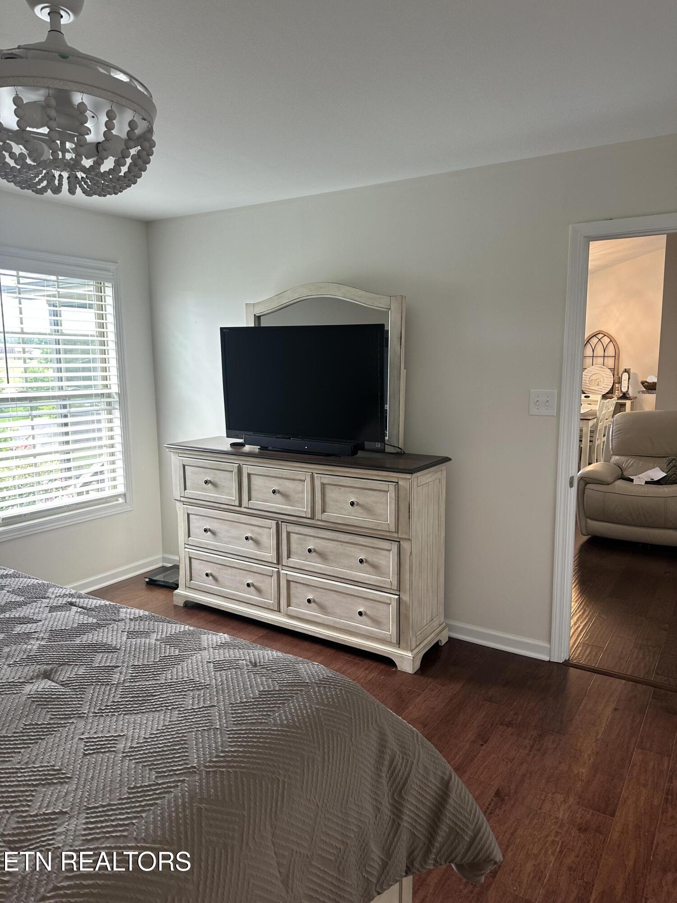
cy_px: 452
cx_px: 338
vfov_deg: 71.6
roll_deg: -0.5
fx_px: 626
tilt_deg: -5.9
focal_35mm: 24
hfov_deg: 56.8
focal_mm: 6.86
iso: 125
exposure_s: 1/60
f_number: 1.78
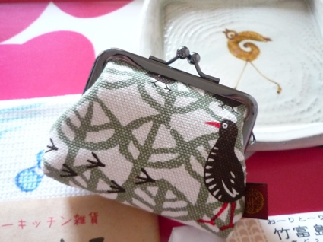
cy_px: 121
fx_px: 354
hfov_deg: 49.0
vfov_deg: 37.7
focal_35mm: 38
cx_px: 162
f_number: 2.8
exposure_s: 1/13
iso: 400
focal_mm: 4.4
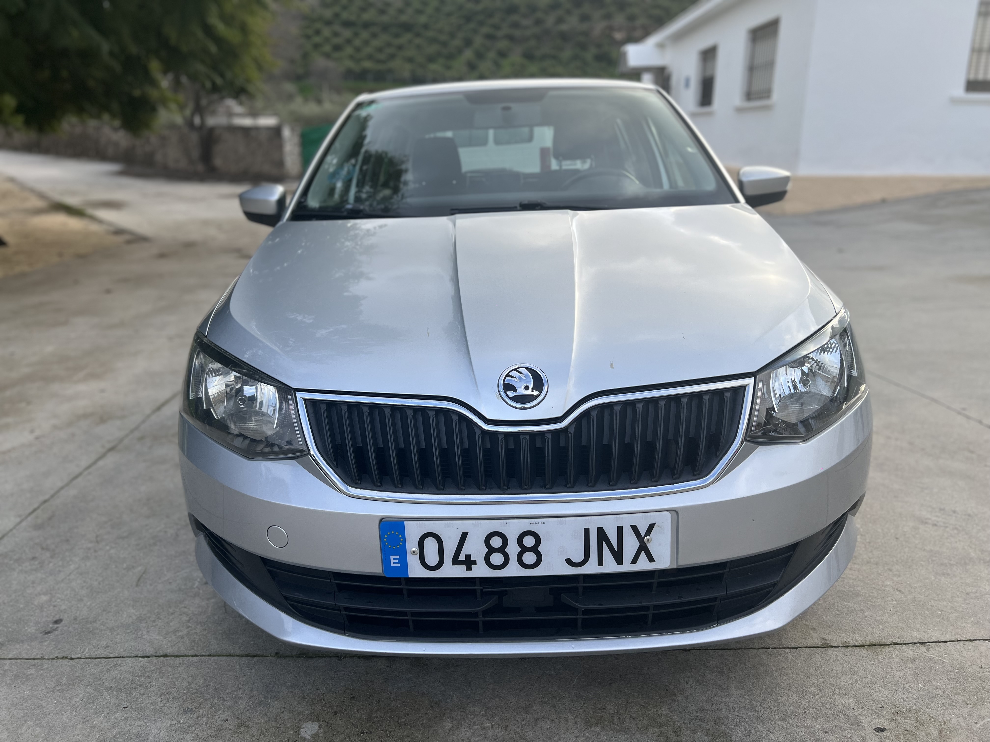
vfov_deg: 53.1
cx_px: 495
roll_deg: +0.4
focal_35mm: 26
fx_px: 744
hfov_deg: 67.3
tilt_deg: -18.0
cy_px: 371
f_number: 1.5
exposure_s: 1/924
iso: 50
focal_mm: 5.7
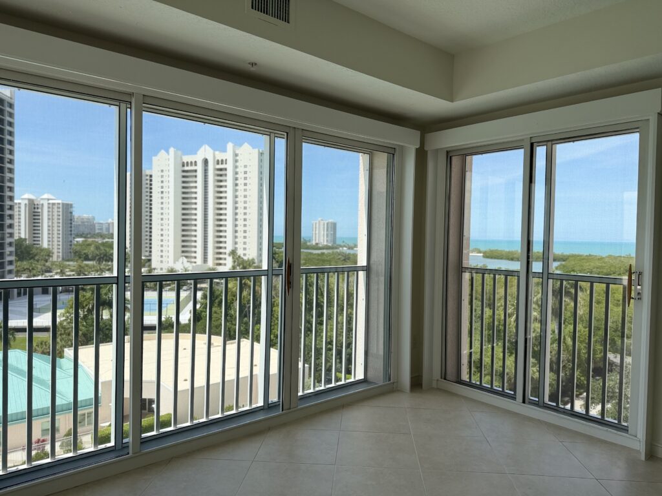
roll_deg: -1.3
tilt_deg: -1.7
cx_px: 331
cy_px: 248
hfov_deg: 71.6
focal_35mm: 24
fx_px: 459
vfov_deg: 56.8
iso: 80
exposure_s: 1/1032
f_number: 1.78
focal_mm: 6.76
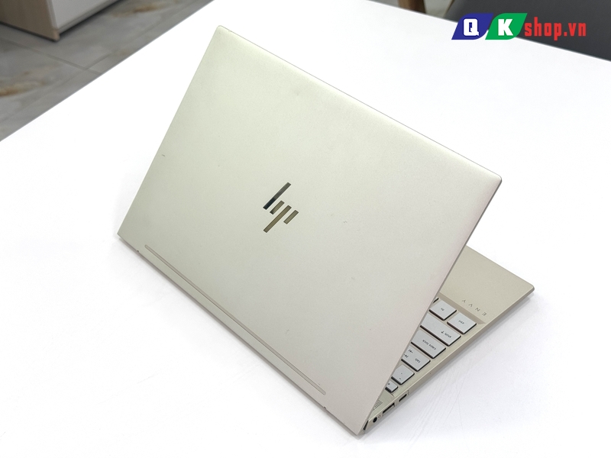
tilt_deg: -40.8
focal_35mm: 48
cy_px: 229
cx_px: 306
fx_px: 847
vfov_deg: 30.3
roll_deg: +2.4
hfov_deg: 39.7
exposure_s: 1/176
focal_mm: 6.76
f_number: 1.78
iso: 50
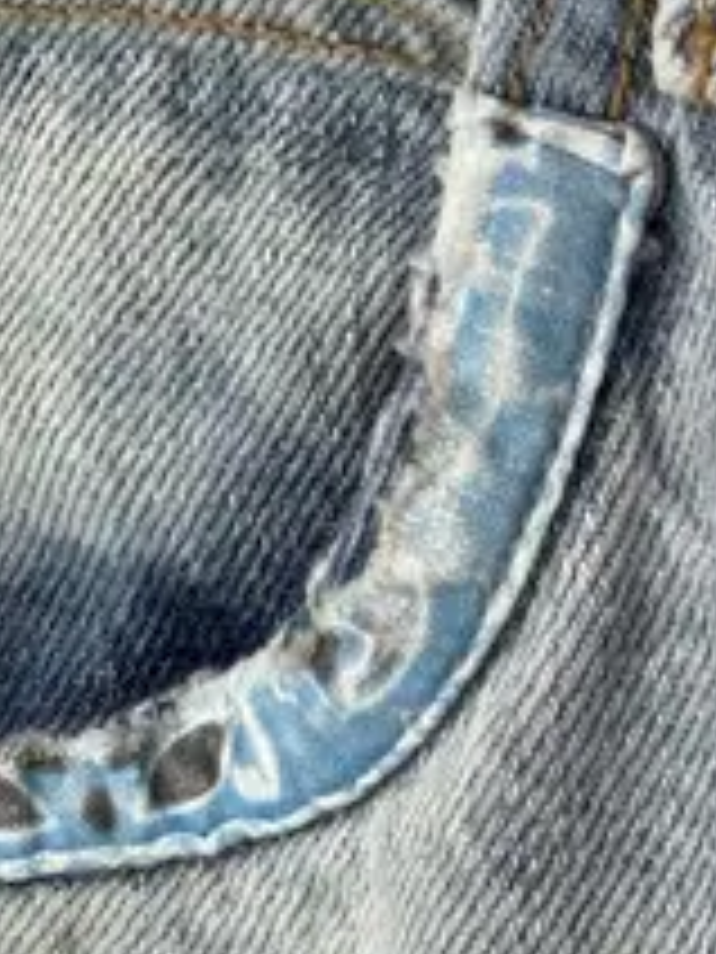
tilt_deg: -6.2
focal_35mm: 163
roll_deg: -0.1
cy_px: 1156
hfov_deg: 9.0
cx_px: -90
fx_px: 4495
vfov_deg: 11.9
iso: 80
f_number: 1.78
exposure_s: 1/100
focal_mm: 6.76
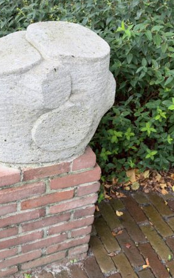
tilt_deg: -36.6
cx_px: 32
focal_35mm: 43
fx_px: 326
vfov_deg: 46.2
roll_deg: -1.2
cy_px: 133
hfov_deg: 29.1
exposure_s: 1/121
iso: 64
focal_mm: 6.93
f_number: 1.8
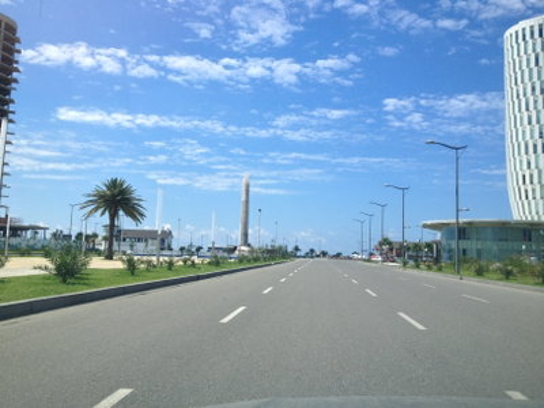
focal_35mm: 35
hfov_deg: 52.6
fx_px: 550
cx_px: 272
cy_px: 204
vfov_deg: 40.7
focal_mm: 4.28
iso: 50
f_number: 2.4
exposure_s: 1/1842
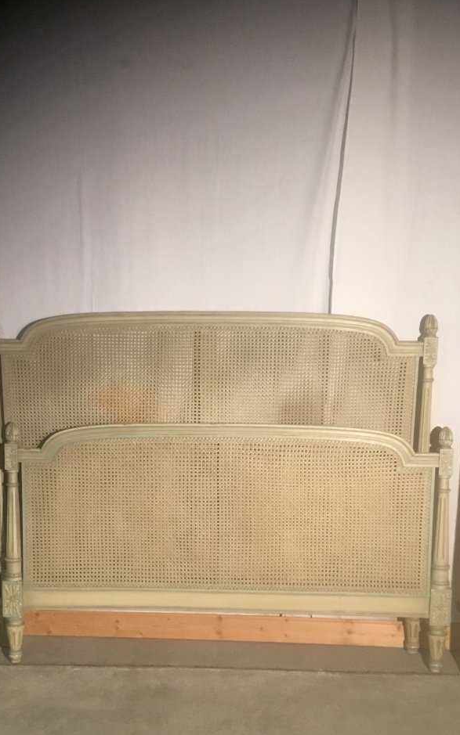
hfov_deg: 30.5
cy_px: 461
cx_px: 207
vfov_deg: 46.8
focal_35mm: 42
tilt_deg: -19.5
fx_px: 842
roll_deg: -0.6
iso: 160
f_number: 2.4
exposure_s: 1/33
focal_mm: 3.3
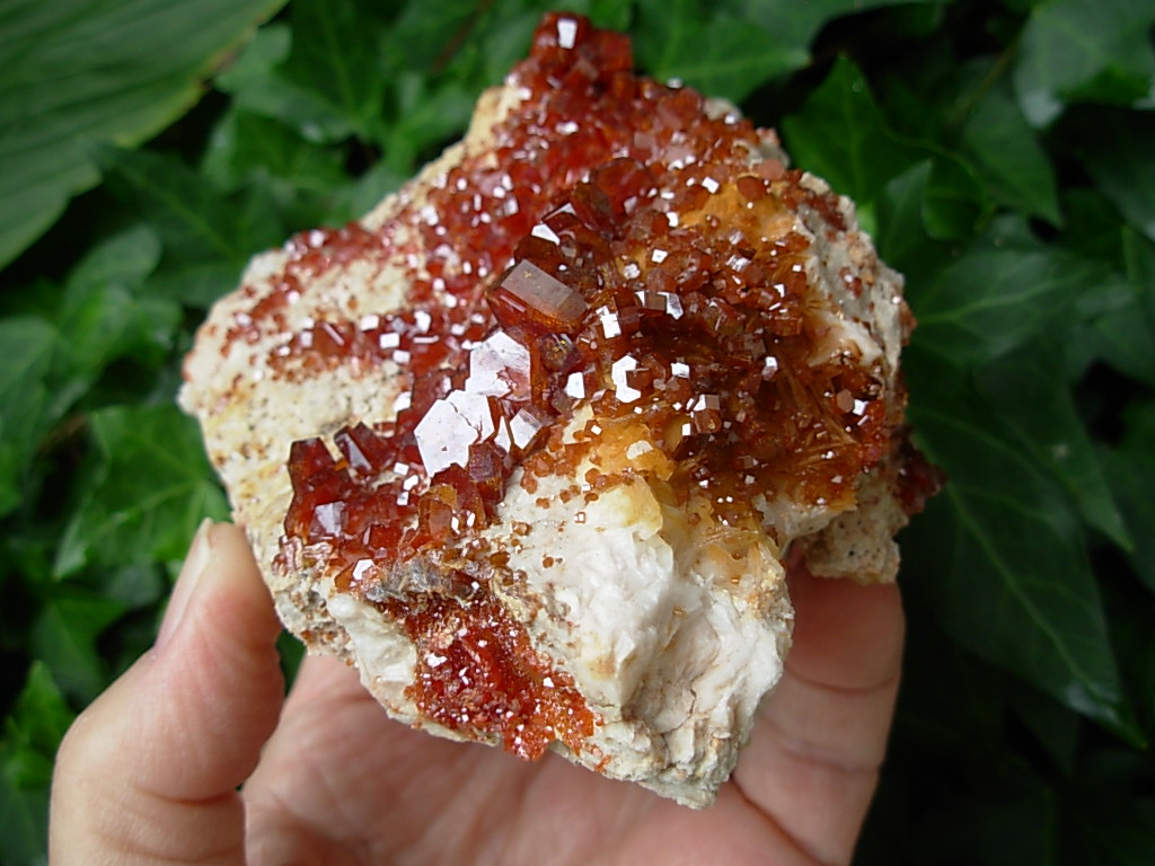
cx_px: 578
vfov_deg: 37.7
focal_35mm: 38
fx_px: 1268
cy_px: 433
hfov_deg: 49.0
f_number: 2.9
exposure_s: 1/256
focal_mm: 6.3
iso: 50
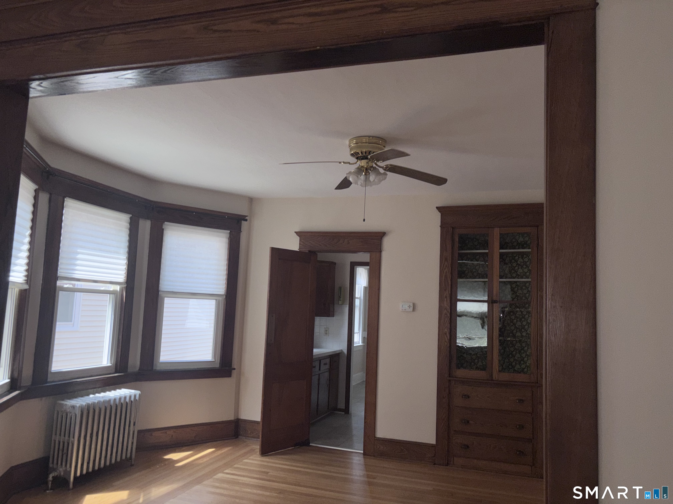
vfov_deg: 53.1
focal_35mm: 26
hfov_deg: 67.3
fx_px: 505
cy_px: 252
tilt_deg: +3.0
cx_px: 336
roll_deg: -4.1
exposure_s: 1/421
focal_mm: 5.96
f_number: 1.6
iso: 32
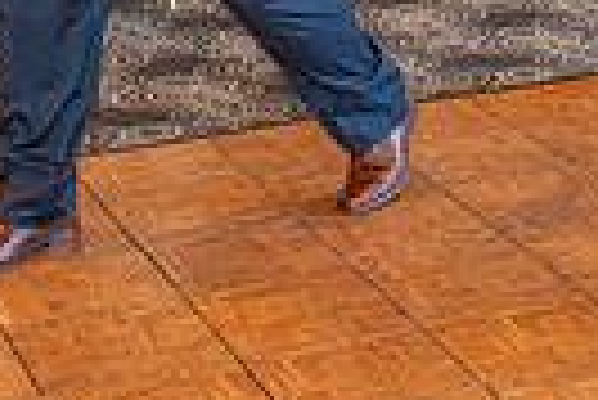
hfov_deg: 15.2
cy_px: -234
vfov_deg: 10.2
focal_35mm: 130
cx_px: 731
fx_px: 2162
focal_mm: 24
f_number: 2.8
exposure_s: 1/200
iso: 800
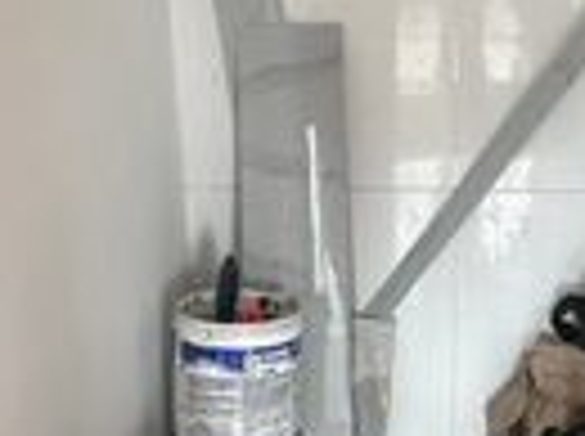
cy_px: 175
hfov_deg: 26.8
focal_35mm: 72
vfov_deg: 20.4
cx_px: 412
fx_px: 1215
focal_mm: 2.22
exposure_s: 1/99
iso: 200
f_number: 2.2
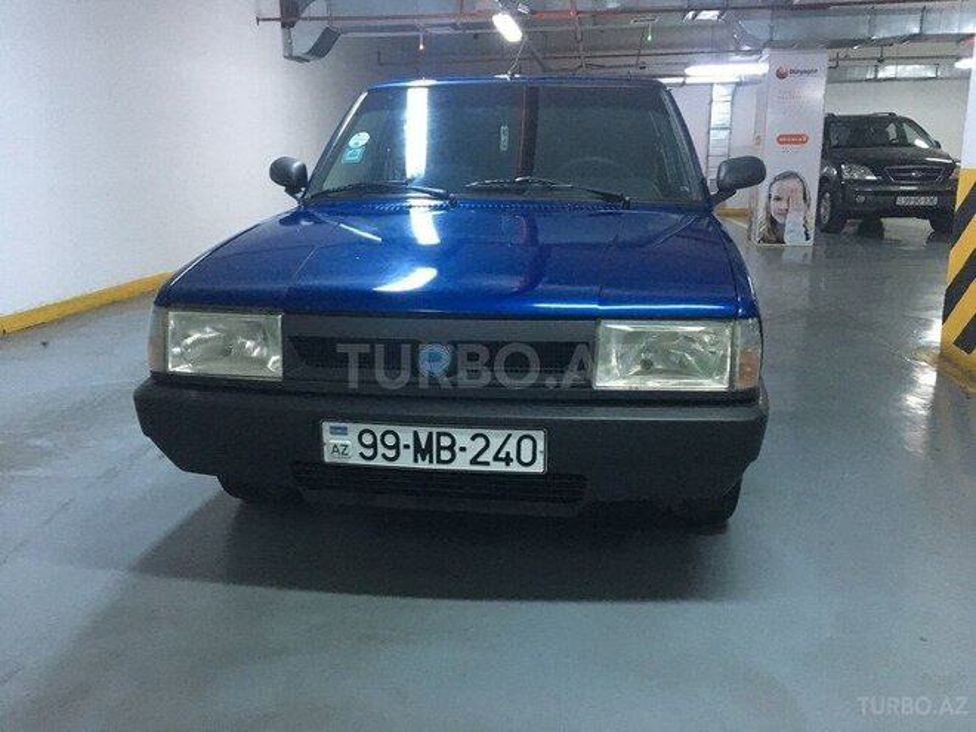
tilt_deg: -13.3
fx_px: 818
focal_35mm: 29
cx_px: 488
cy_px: 366
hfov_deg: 61.7
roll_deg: +1.3
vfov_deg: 48.2
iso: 250
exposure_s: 1/17
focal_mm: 4.15
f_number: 2.2
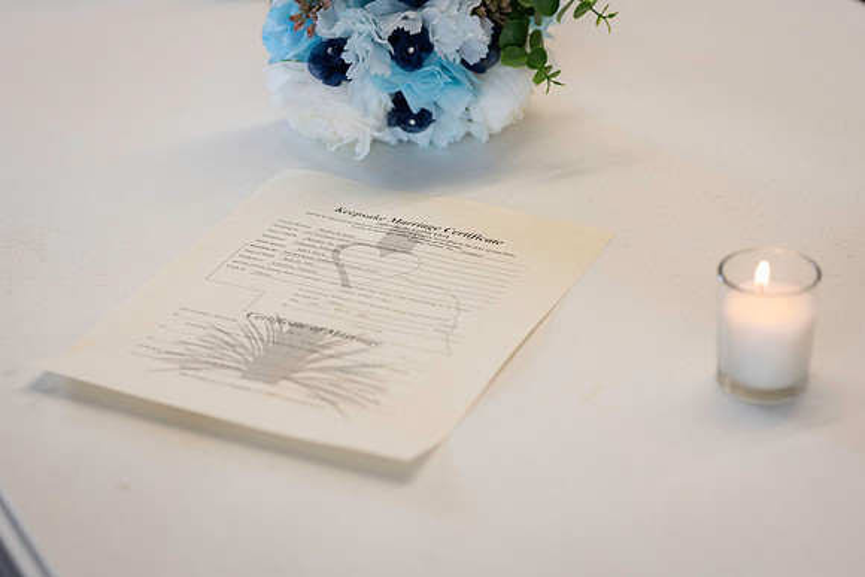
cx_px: 432
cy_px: 288
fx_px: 2043
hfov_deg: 23.9
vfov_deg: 16.1
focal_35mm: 85
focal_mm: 85
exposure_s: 1/125
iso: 640
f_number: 3.5
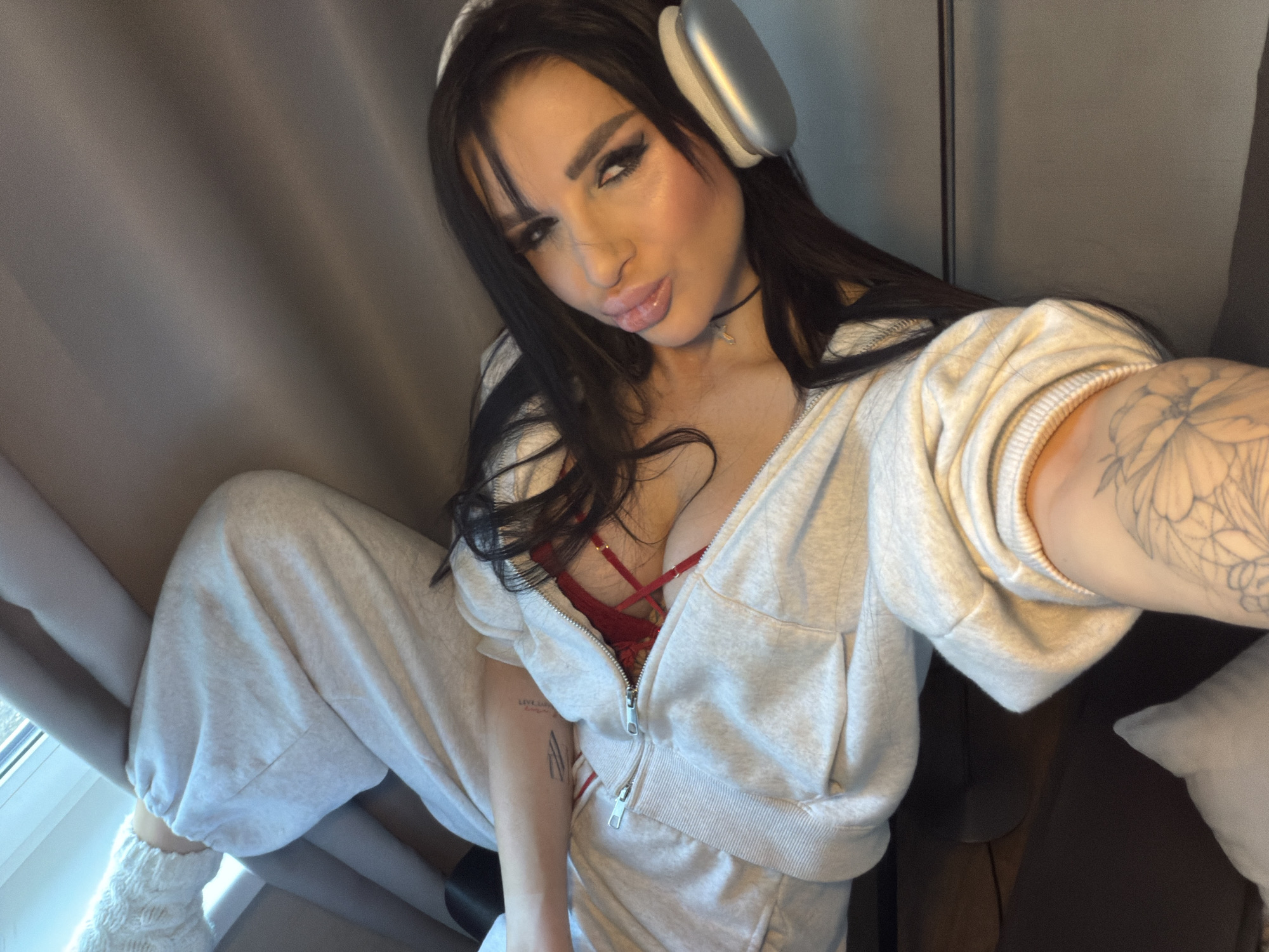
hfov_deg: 73.9
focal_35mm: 23
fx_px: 843
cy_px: 476
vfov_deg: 58.9
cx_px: 634
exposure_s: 1/30
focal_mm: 2.71
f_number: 1.9
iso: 500
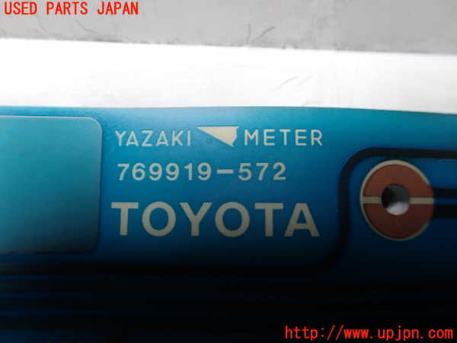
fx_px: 396
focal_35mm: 30
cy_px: 172
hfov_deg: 60.0
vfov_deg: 46.8
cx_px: 228
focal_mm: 5.4
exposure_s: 1/125
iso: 200
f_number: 2.3
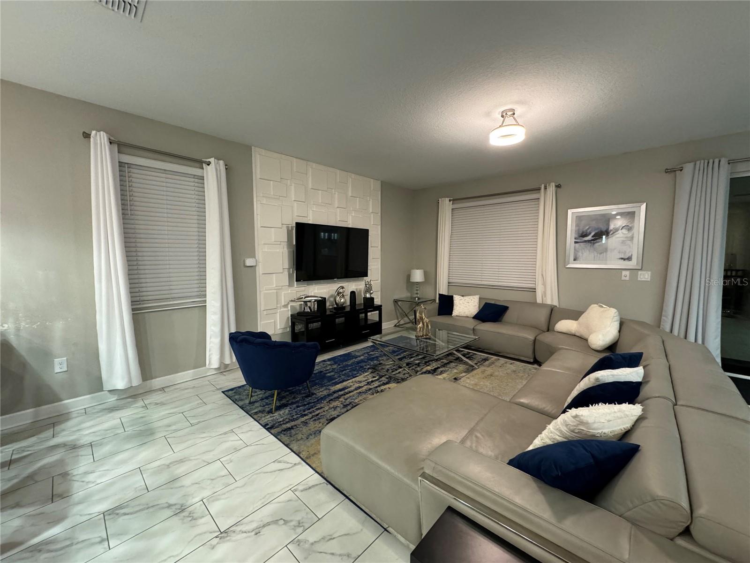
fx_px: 303
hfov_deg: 102.1
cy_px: 282
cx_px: 375
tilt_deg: -6.6
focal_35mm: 14
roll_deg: +0.2
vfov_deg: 85.7
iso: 640
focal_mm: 2.22
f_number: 2.2
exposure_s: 1/60
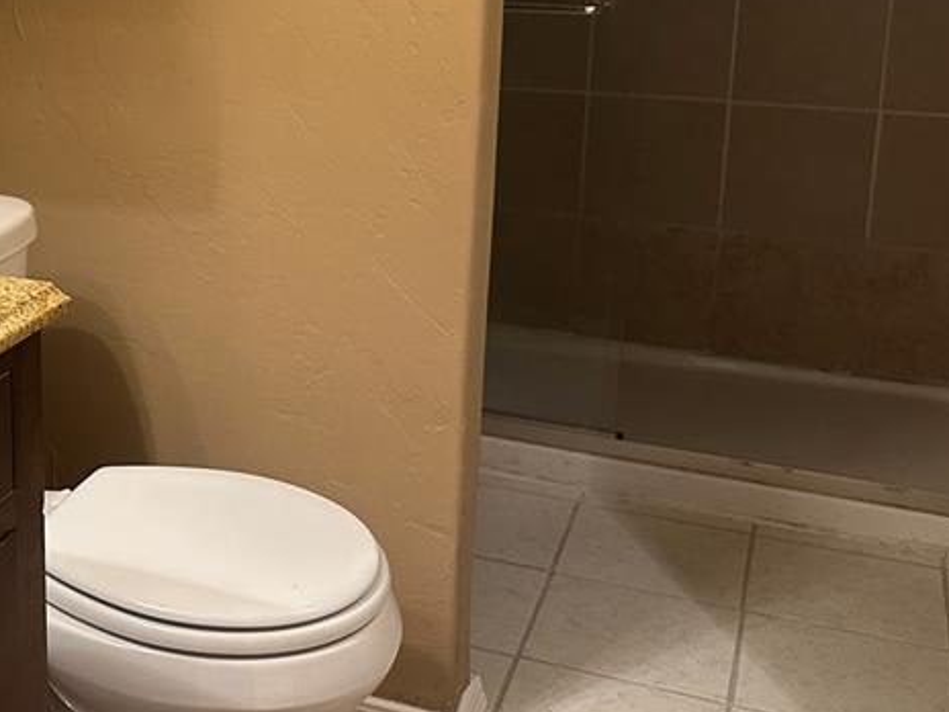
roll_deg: +0.4
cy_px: 172
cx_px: 94
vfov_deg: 27.1
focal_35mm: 53
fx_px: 1453
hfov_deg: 34.2
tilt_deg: -12.8
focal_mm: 6.86
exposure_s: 1/60
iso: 320
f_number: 1.78
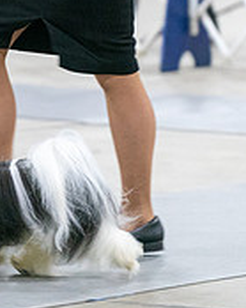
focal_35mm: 651
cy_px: -9
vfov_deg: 3.0
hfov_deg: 2.4
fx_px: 5930
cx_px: -112
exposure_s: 1/200
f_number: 2.8
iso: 4000
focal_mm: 179
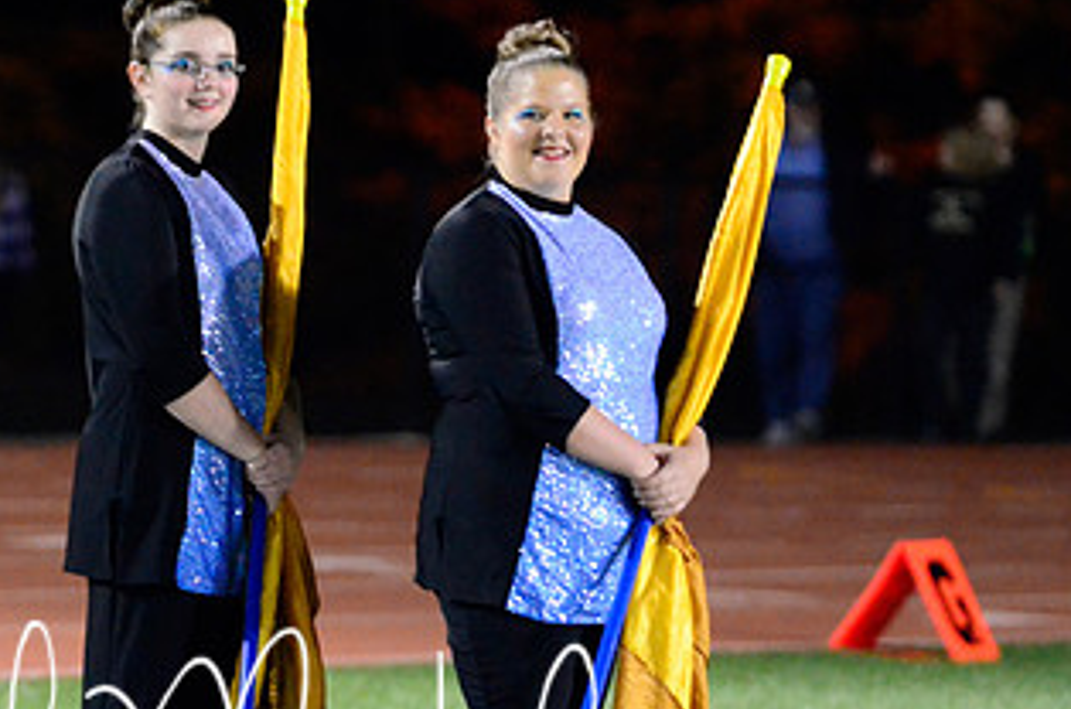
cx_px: 130
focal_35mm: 555
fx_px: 16478
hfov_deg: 3.7
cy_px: 331
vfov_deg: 2.5
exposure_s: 1/125
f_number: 4
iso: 6400
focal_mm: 200
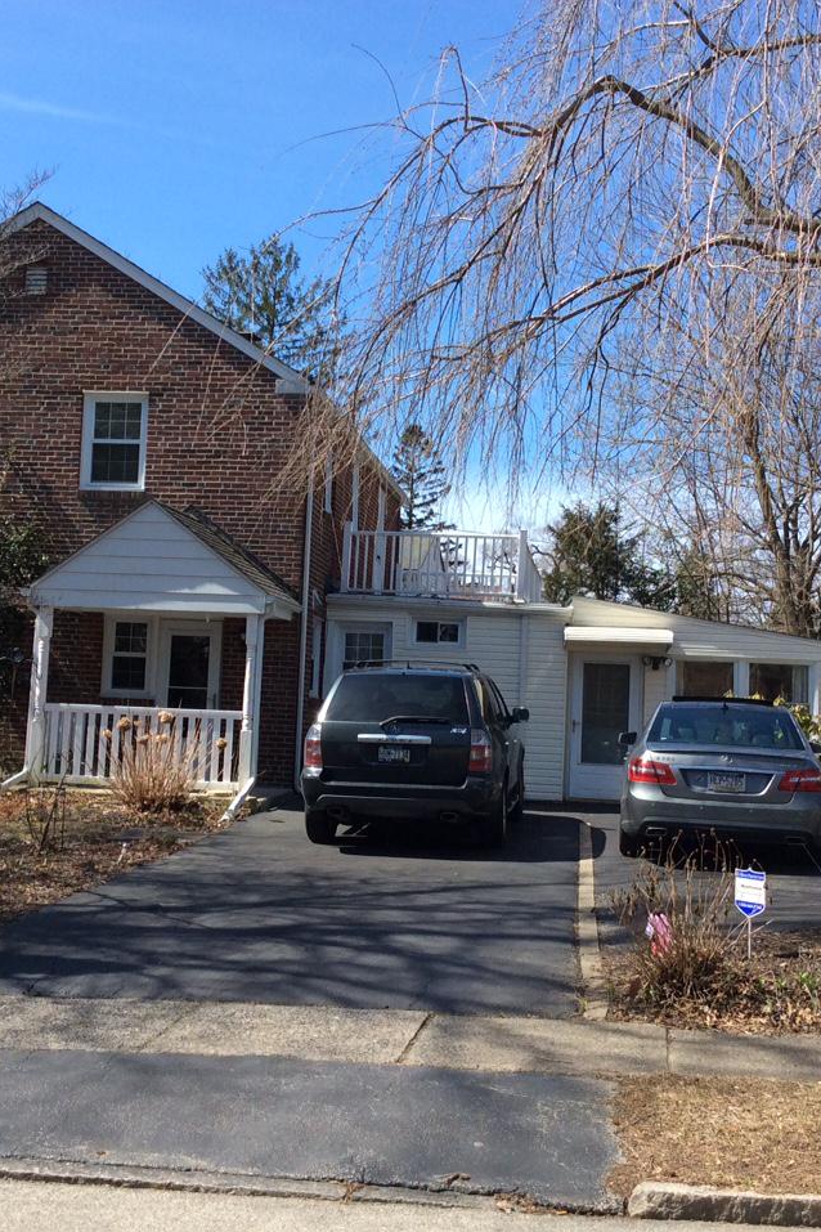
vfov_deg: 43.6
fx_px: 1539
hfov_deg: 29.9
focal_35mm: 45
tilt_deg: -0.6
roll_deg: -2.5
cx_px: 378
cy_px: 622
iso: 32
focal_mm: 3.3
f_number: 2.4
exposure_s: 1/923
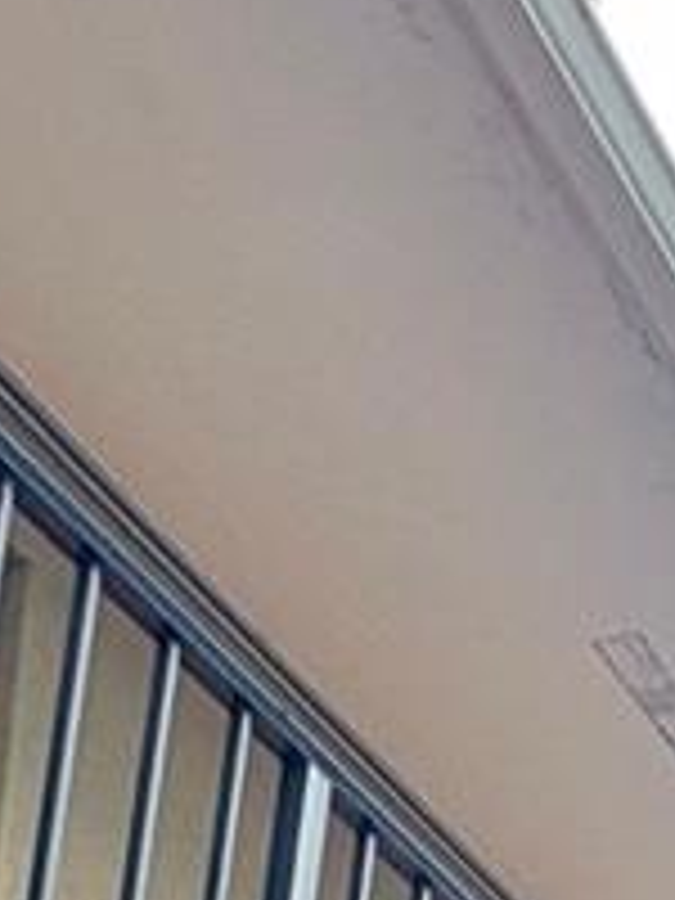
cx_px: 1305
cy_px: 1908
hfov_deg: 14.8
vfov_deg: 16.4
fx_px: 2184
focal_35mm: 84
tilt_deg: +7.0
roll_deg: -2.6
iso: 100
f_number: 2.2
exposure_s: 1/134
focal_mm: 2.22
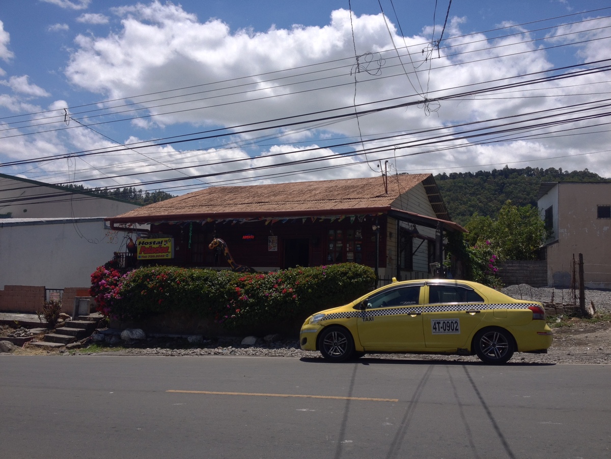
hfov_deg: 52.6
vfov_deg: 40.7
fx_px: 618
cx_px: 306
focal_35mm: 35
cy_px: 230
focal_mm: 4.28
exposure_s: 1/1314
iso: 50
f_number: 2.4
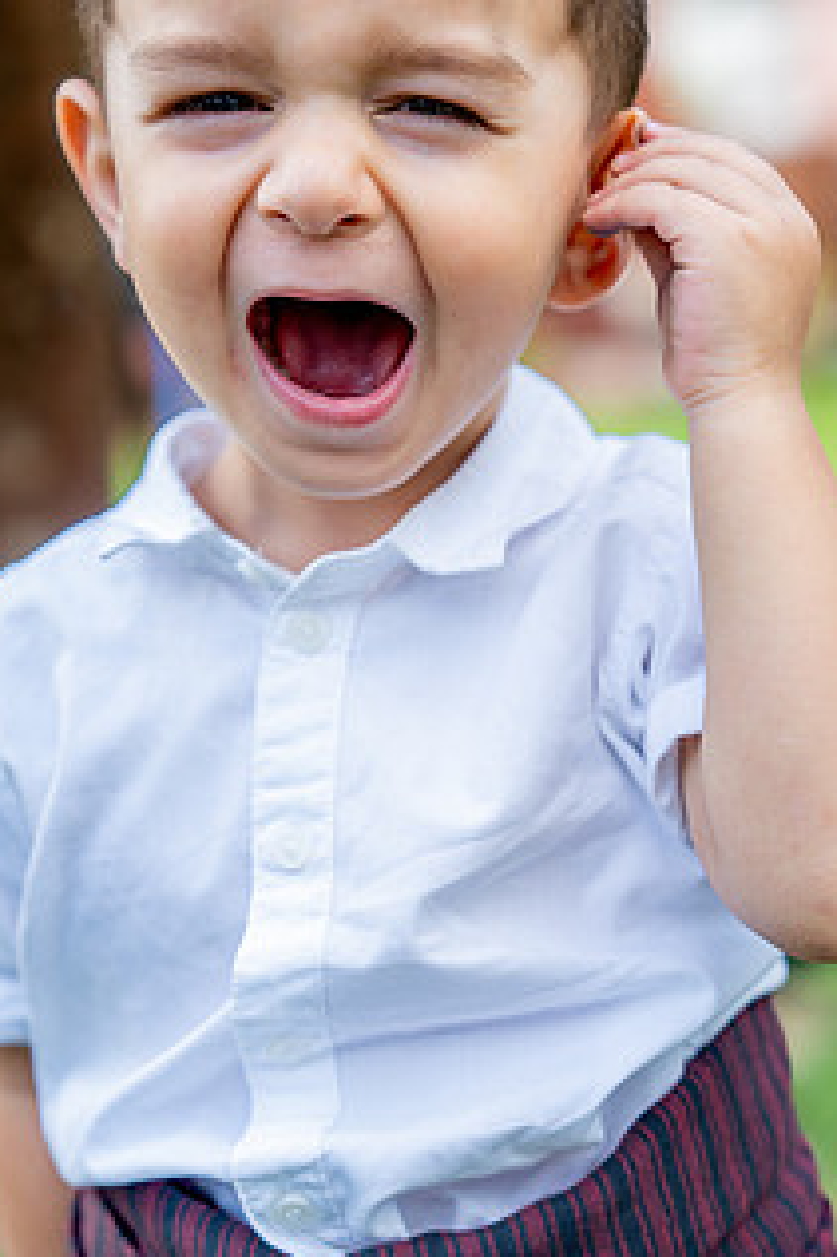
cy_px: 448
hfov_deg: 16.8
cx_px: 452
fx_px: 2828
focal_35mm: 81
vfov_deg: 25.0
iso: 320
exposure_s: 1/1000
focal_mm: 57
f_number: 2.8
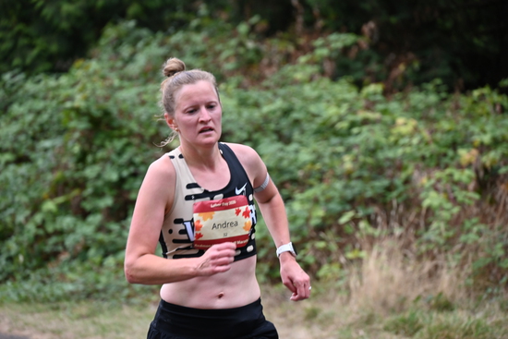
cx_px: 254
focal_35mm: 200
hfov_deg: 10.3
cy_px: 170
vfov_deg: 6.9
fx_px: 2823
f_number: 6.3
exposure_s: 1/250
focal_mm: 200
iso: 1600
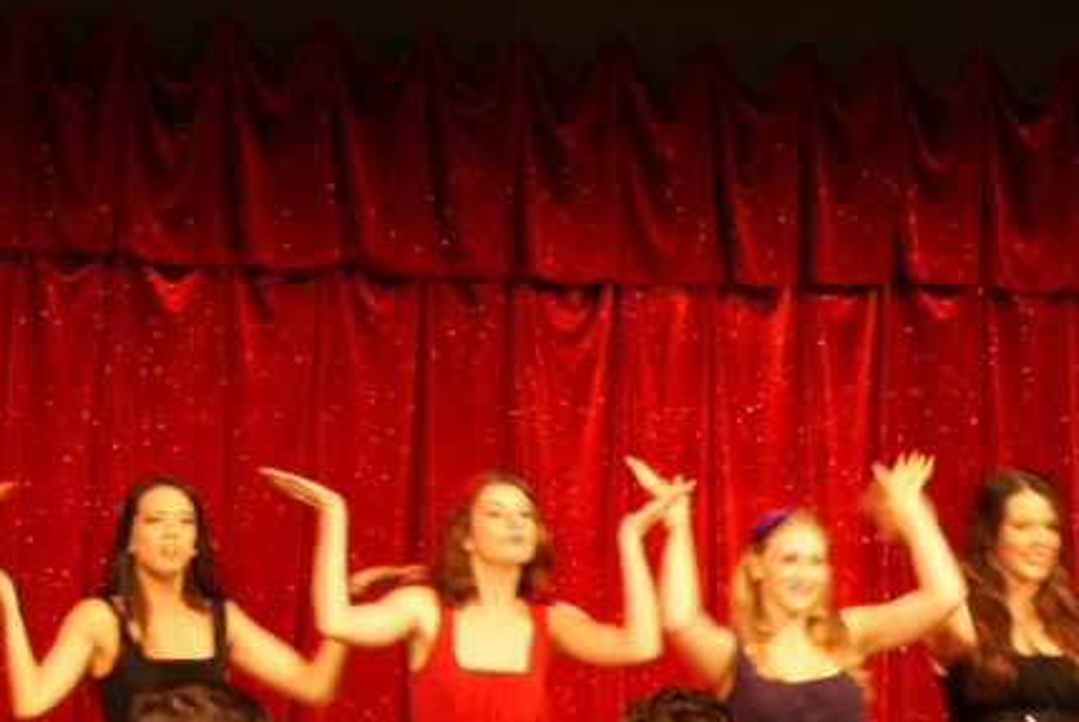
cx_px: 516
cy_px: 542
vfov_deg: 8.5
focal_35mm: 161
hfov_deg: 12.7
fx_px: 4836
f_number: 5.6
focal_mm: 45
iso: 400
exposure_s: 1/13
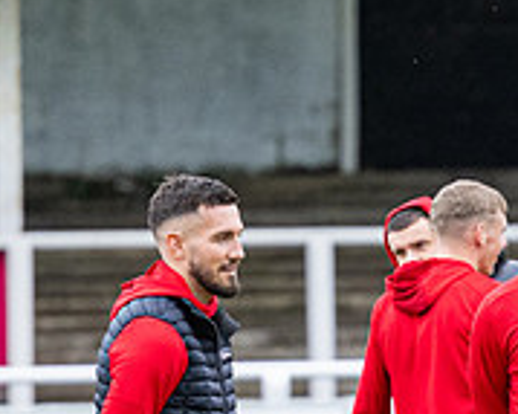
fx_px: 12227
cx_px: 509
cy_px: 443
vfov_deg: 1.9
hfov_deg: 2.4
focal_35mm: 798
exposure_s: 1/1000
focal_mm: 150
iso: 1000
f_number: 2.8
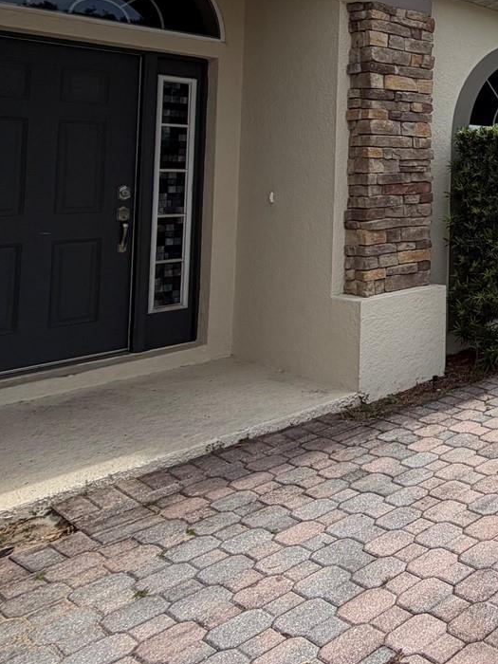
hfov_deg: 29.4
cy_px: 154
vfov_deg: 53.8
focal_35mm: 32
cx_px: 727
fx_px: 614
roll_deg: +0.0
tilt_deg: +2.2
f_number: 2.2
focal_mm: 2.22
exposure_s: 1/1068
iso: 20
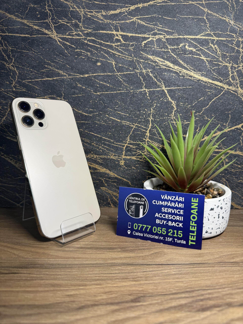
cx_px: 122
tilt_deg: -8.7
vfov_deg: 71.6
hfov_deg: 56.8
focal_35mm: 24
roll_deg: -1.0
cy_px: 162
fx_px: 225
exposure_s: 1/132
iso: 50
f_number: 1.78
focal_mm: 6.76
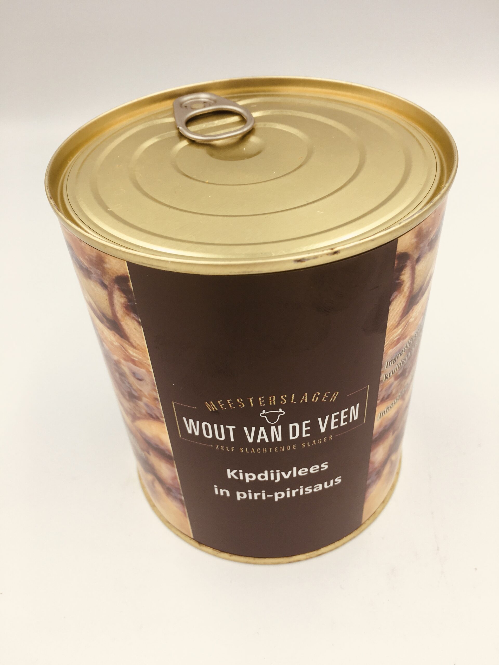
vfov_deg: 61.7
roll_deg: +4.8
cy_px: 332
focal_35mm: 29
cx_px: 250
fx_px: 557
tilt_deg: -42.6
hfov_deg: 48.2
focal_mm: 4.15
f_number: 2.2
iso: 25
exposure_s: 1/240
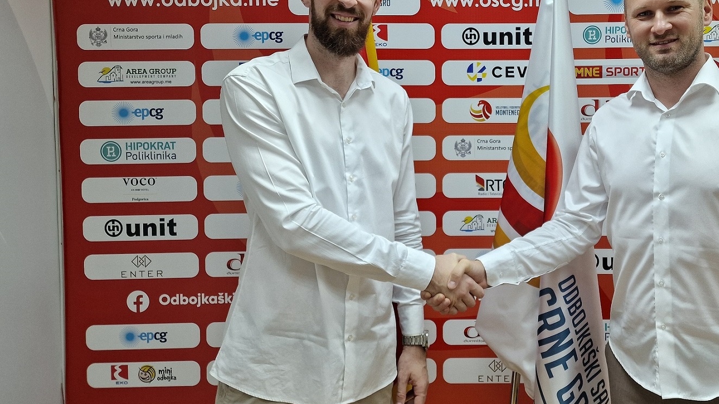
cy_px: 137
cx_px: 480
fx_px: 648
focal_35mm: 34
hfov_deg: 56.8
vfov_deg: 34.3
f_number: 1.8
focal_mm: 6.4
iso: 125
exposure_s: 1/100
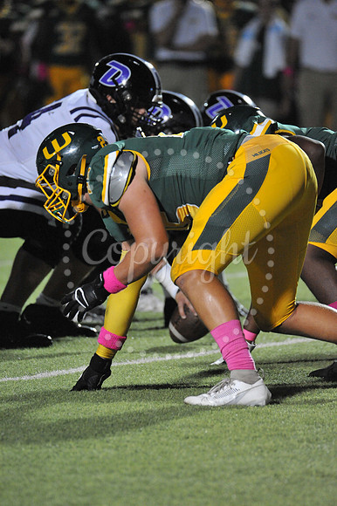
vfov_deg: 4.1
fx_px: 7029
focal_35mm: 500
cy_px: 253
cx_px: 168
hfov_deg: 2.7
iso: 6400
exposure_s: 1/200
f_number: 7.1
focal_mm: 500
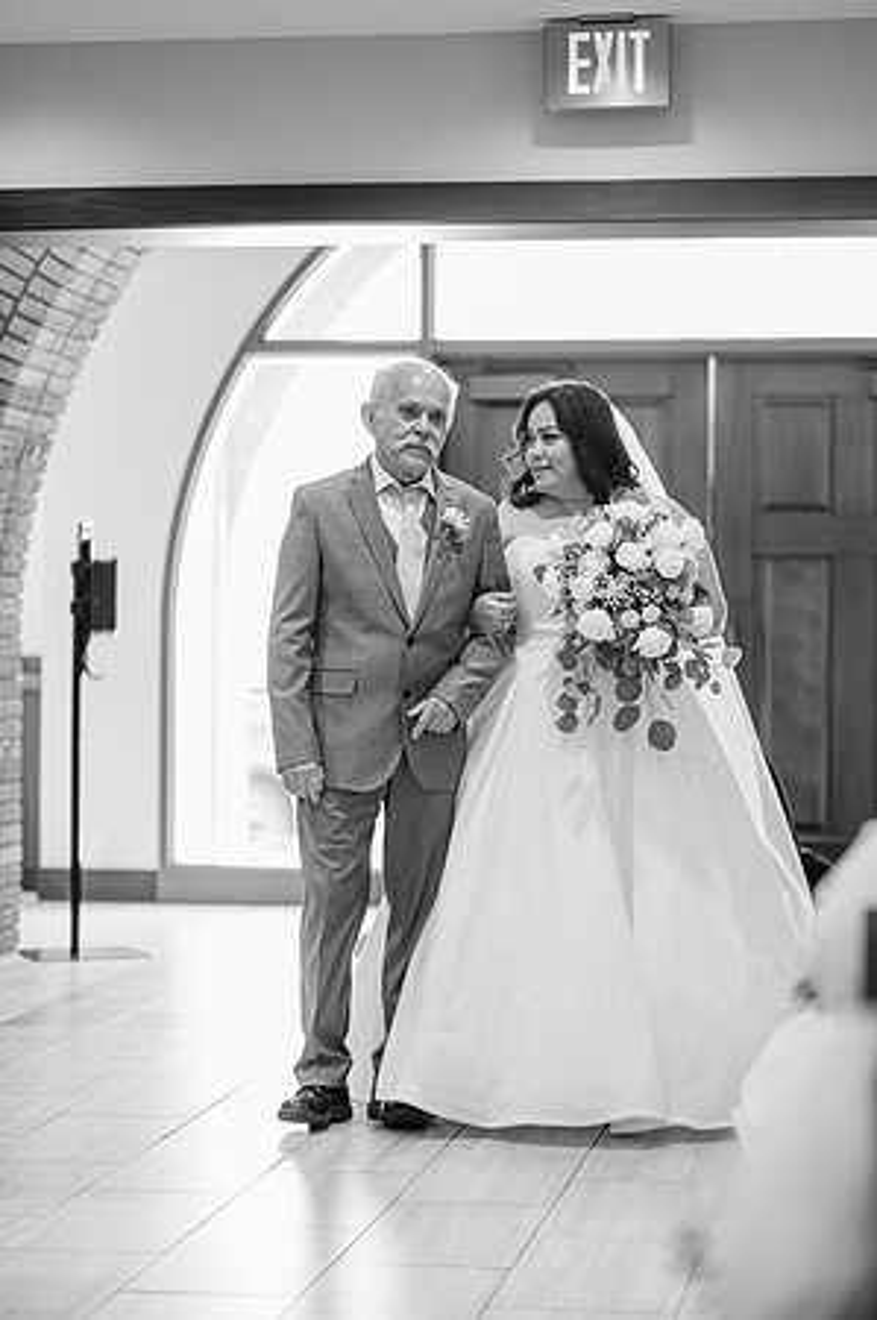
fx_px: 3113
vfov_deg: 23.9
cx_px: 438
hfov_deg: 16.0
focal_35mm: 85
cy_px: 660
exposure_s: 1/125
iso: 400
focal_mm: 85
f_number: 1.8
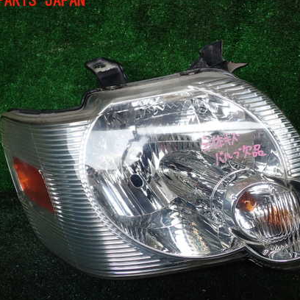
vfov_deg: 42.8
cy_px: 157
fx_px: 382
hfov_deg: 42.7
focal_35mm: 39
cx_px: 172
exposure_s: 1/160
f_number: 3.2
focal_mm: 5.4
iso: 100
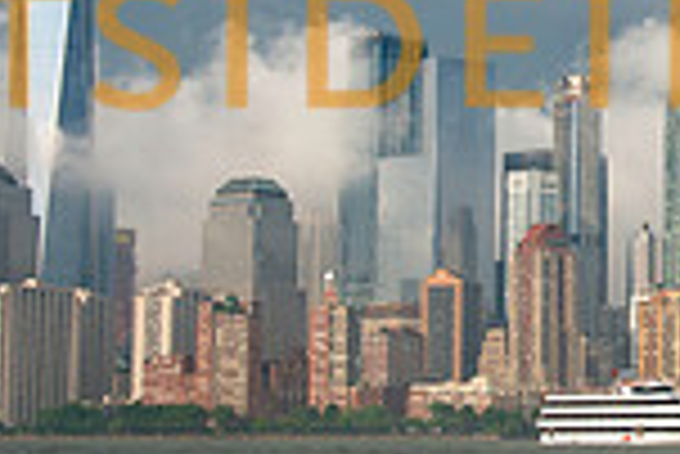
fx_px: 2552
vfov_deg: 10.1
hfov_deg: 15.0
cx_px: 617
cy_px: 16
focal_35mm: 135
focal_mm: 35
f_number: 5.6
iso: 320
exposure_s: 1/2000
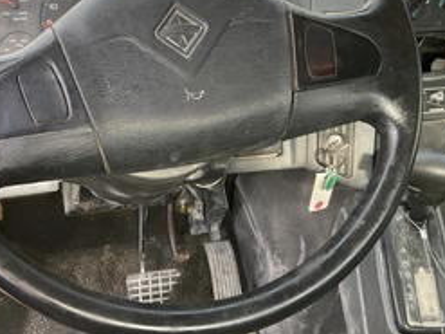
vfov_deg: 30.4
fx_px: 604
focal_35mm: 47
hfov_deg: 40.4
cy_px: 87
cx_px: 196
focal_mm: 3
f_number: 1.8
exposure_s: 1/122
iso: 25
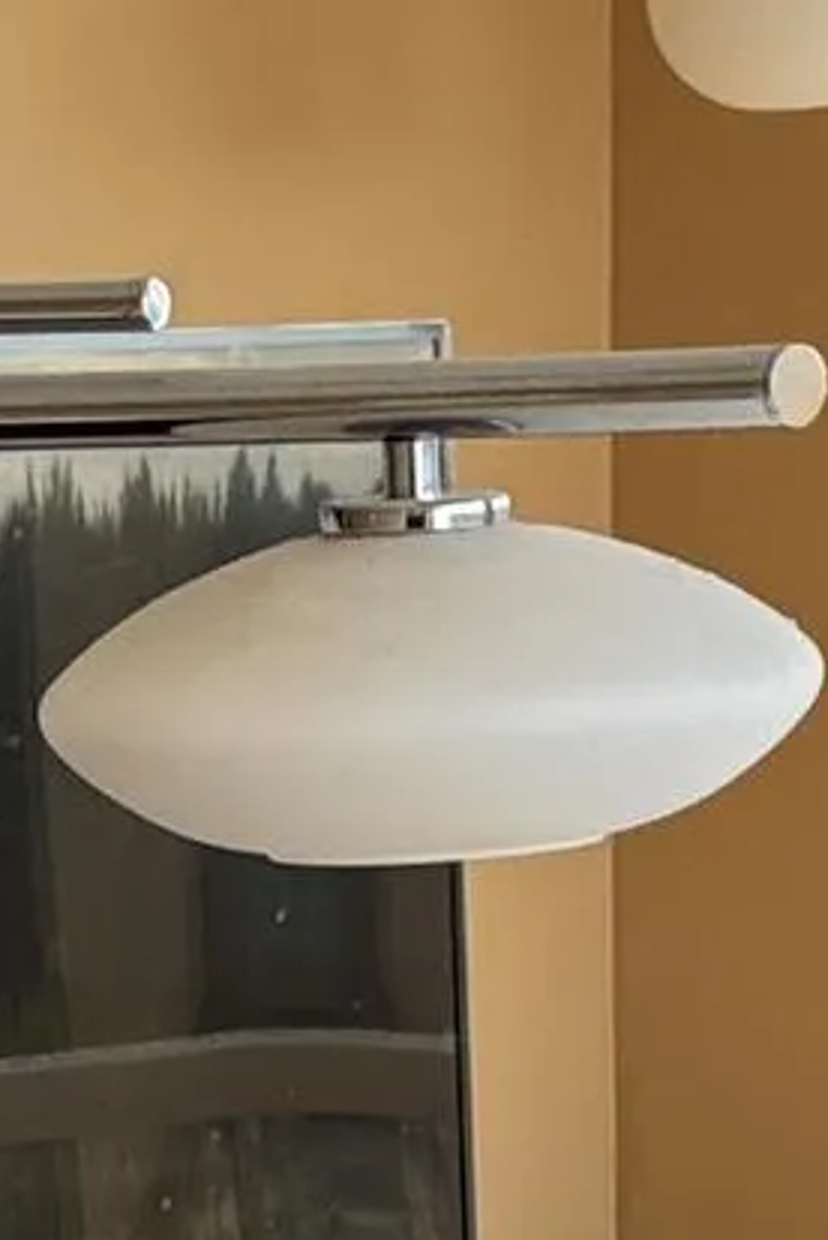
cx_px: 27
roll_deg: +1.4
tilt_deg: -8.8
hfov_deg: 6.8
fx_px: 6922
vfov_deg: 10.1
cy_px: 1387
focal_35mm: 201
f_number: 1.6
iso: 50
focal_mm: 5.96
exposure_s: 1/406
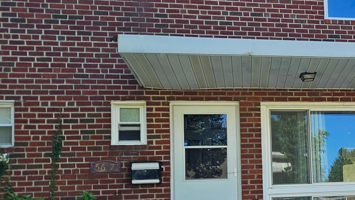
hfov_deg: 29.7
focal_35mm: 63
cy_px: 155
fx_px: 593
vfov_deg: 18.9
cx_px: 397
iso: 25
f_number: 1.8
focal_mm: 5.4
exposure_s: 1/388
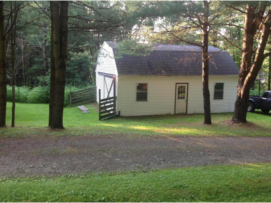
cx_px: 136
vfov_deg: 40.7
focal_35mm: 35
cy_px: 102
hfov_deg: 52.6
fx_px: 274
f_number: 2.4
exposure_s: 1/60
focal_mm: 4.28
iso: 64
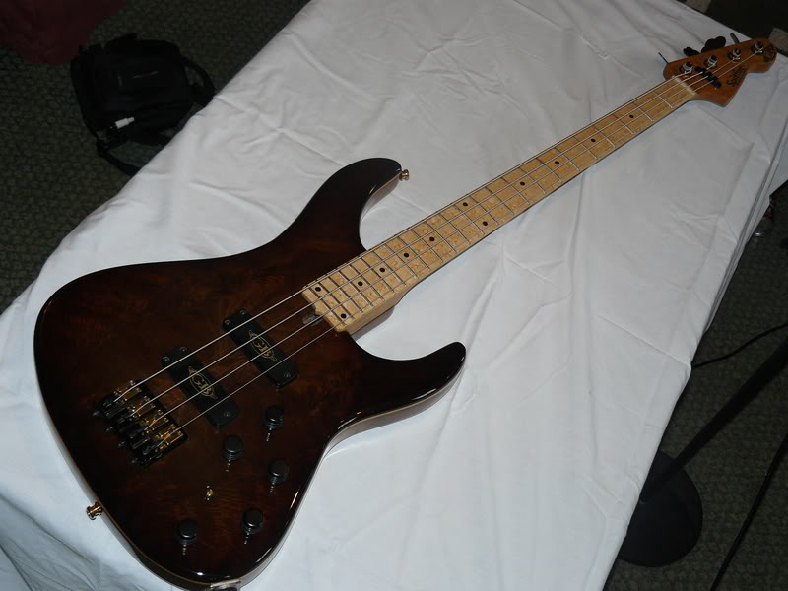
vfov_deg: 30.9
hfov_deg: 40.4
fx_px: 1070
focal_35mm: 47
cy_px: 296
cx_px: 394
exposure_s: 1/30
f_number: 2.8
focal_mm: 7.9
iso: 100
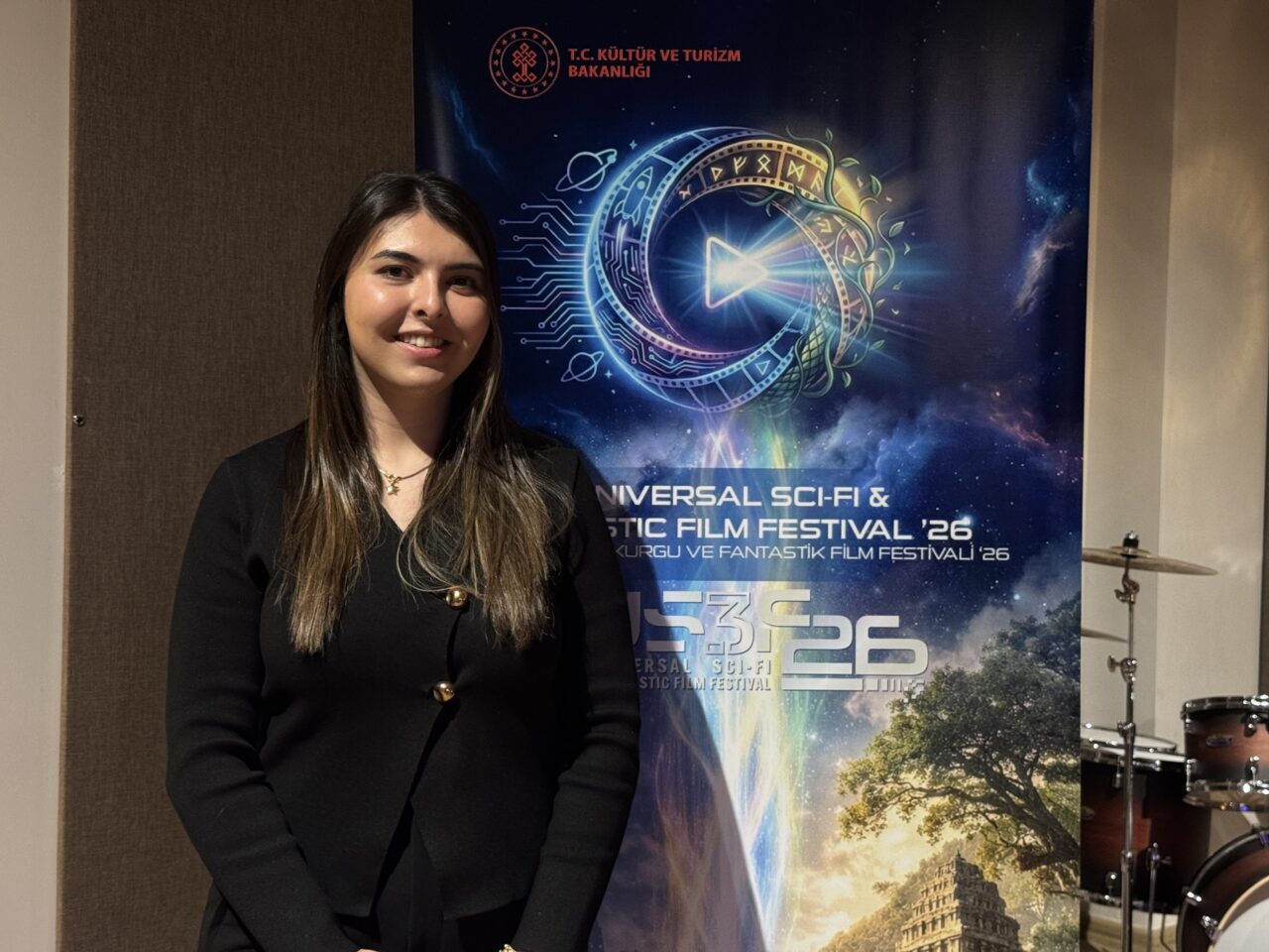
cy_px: 476
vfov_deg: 30.3
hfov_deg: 39.7
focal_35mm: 48
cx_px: 634
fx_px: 1760
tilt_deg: -0.6
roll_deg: -1.8
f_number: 1.78
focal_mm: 6.76
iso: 250
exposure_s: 1/33
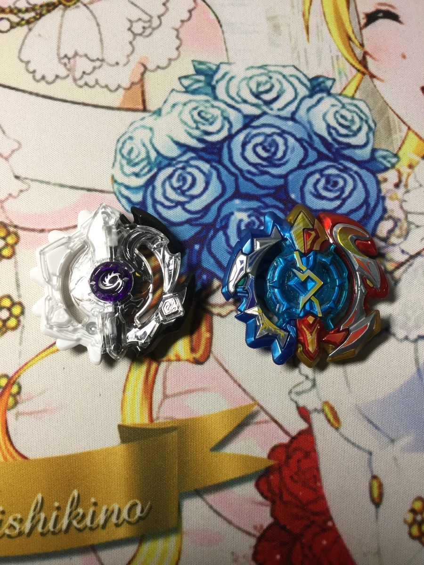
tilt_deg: -78.1
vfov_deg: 58.4
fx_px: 506
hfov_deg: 45.4
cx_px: 212
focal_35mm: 31
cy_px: 282
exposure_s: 1/40
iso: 25
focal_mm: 3.3
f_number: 2.4
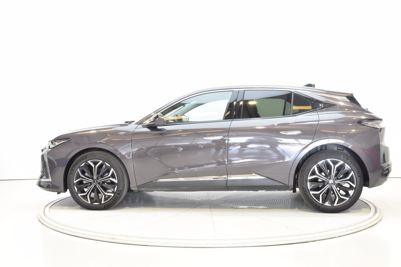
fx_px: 485
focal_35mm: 44
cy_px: 134
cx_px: 200
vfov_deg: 30.8
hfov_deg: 45.0
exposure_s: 1
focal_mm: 29
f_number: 14
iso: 100
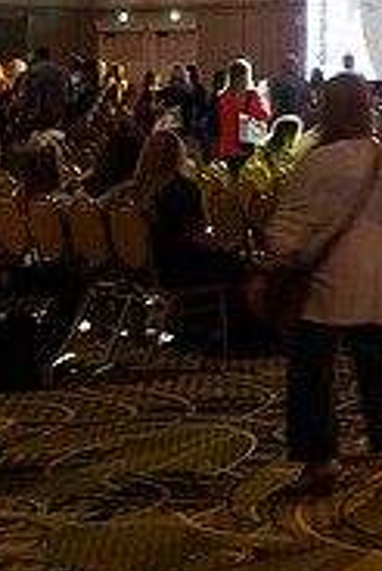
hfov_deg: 9.4
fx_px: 2002
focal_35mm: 126
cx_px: 987
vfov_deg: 16.0
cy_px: 38
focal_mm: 35
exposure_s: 1/10
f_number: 6.3
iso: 2000
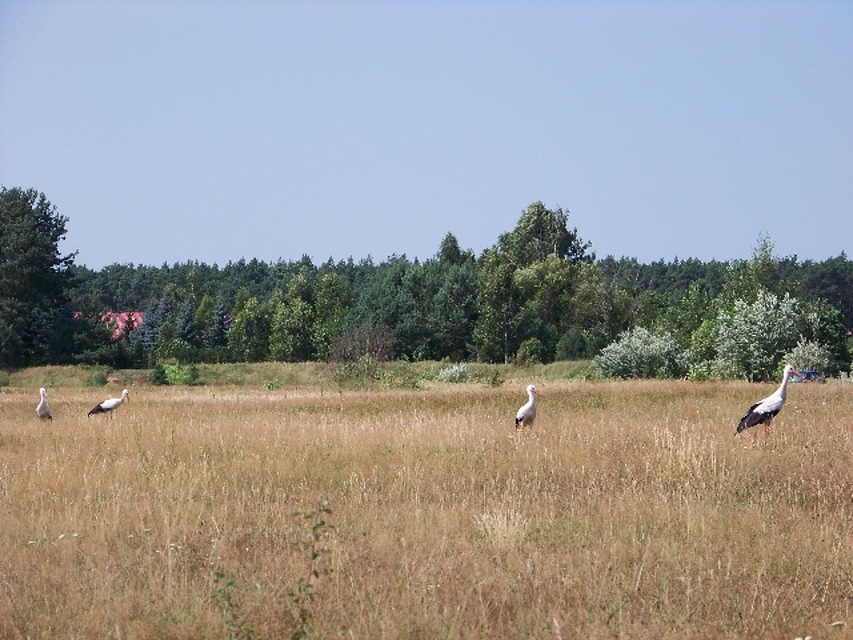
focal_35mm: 148
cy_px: 320
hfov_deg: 13.3
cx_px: 426
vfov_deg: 10.0
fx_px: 3647
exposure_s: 1/800
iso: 64
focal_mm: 24
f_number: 3.2
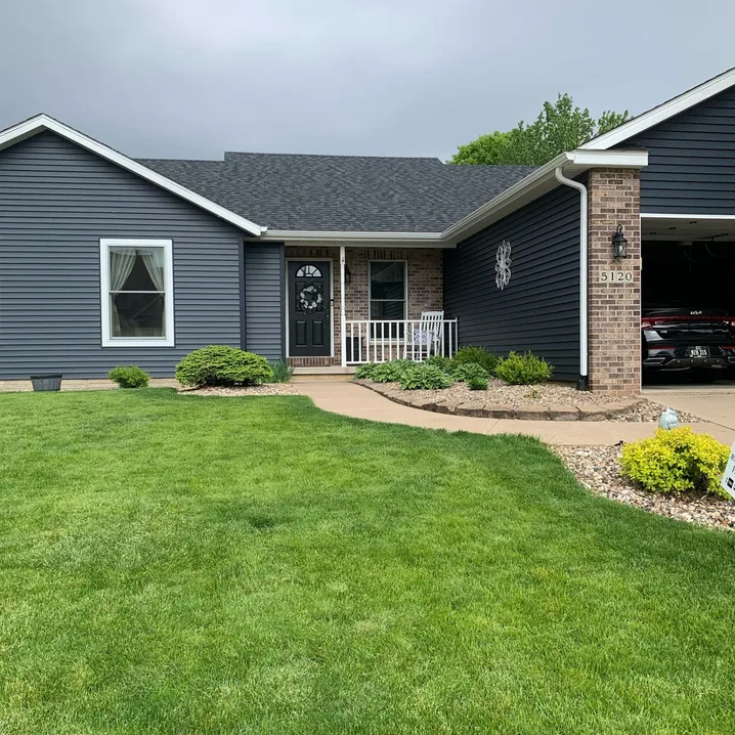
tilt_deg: -0.7
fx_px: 769
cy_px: 382
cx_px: 363
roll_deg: -0.2
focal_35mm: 32
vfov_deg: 51.1
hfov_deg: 51.1
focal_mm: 4.25
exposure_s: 1/1610
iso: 25
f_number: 1.8
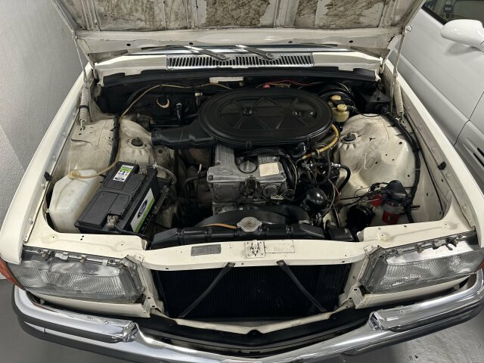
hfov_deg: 71.6
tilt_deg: -40.5
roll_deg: +0.5
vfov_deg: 56.8
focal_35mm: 24
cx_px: 242
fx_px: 336
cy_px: 182
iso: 200
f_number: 1.78
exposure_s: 1/50
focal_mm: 6.86
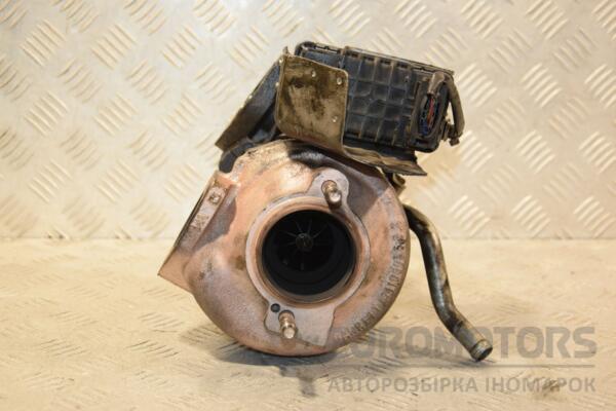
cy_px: 206
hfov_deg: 31.9
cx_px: 308
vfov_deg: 21.6
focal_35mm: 63
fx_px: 1078
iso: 800
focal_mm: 42
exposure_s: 1/200
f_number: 5
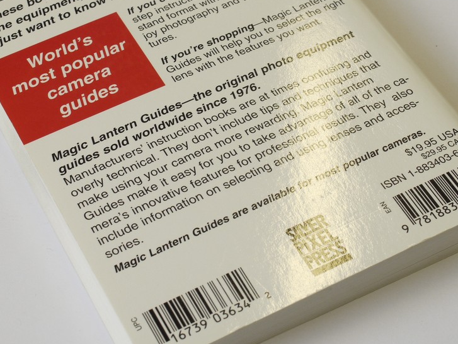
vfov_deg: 14.9
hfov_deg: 19.8
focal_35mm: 99
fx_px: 1310
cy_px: 114
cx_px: 192
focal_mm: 30
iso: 400
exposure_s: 1/80
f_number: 8
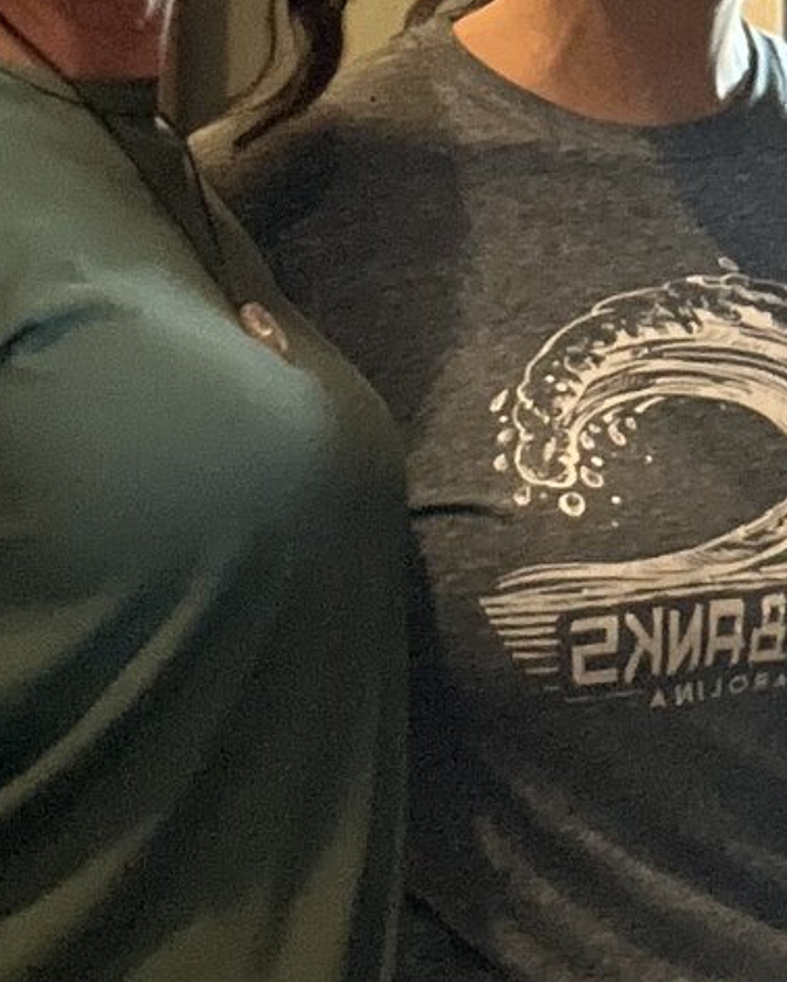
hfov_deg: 12.4
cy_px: -98
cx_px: 1137
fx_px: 3462
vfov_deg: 15.7
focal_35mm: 119
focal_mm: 2.71
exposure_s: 1/40
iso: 320
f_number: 2.2
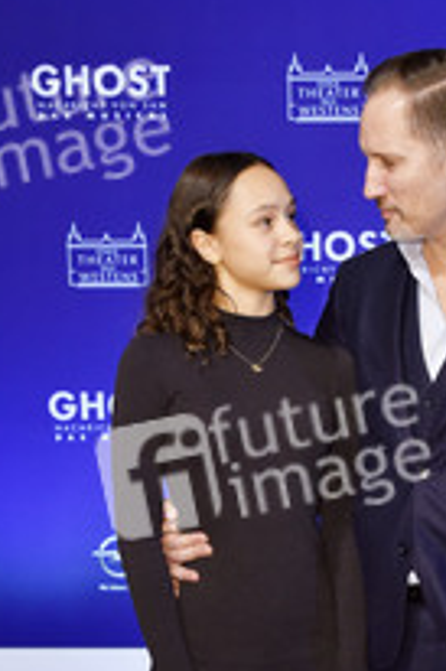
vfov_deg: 28.3
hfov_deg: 19.8
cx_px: 358
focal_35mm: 68
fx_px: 1266
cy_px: 625
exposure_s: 1/200
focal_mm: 35
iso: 800
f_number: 6.3
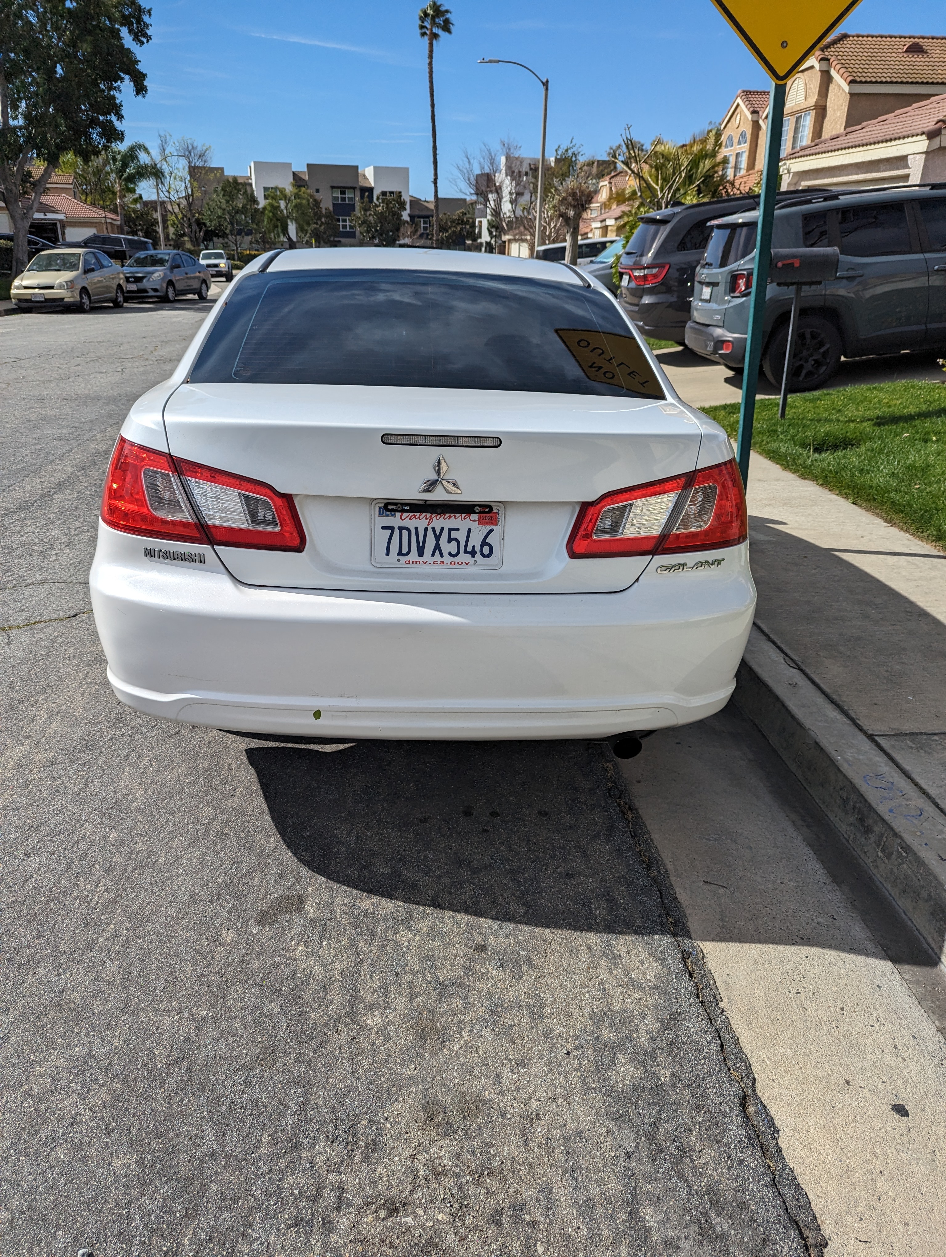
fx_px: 872
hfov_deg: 56.9
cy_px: 628
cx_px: 473
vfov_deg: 71.5
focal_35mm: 24
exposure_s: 1/4525
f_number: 1.85
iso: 47
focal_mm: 6.81
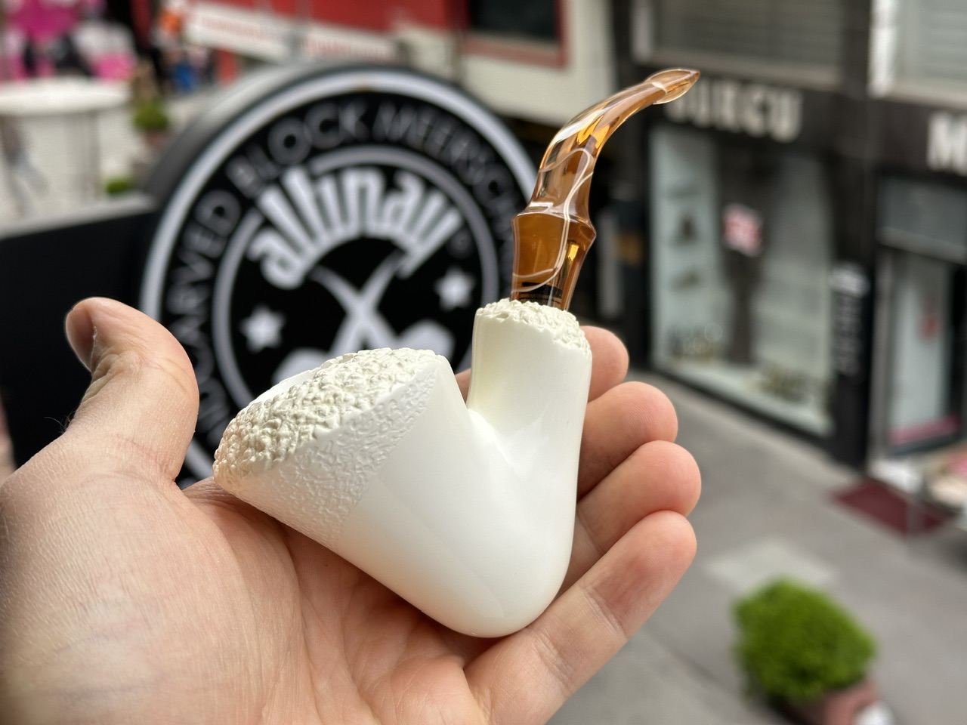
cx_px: 484
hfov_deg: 39.7
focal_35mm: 48
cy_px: 362
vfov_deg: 30.3
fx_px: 1341
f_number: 1.78
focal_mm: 6.86
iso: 64
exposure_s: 1/1272
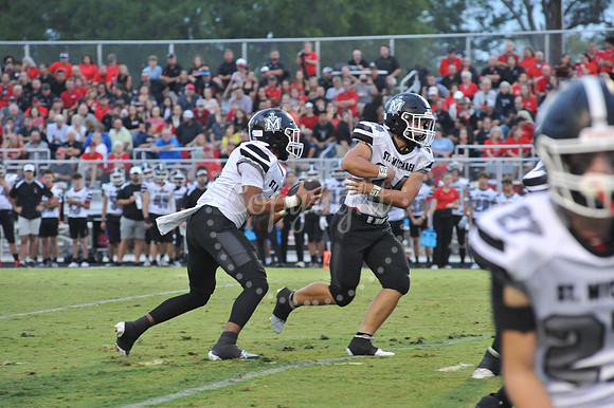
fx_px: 3409
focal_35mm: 200
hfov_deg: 10.3
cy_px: 204
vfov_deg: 6.9
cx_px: 307
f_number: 5.6
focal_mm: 200
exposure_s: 1/250
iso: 4000
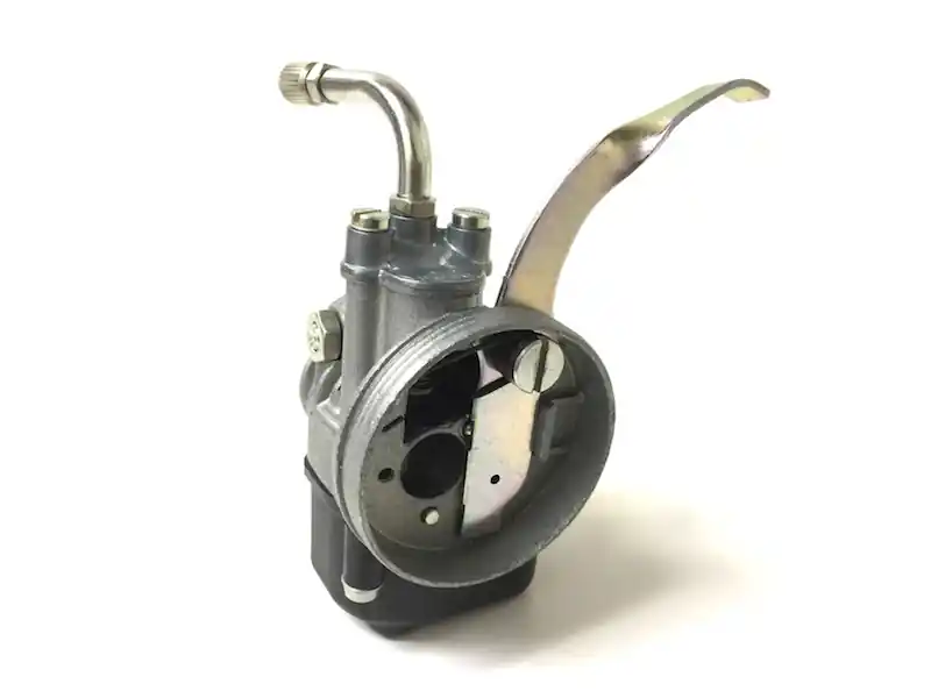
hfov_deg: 61.7
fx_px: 780
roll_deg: -0.9
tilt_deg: -23.9
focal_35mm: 29
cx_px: 466
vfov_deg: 48.2
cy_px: 349
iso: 40
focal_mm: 4.15
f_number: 2.2
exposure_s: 1/33
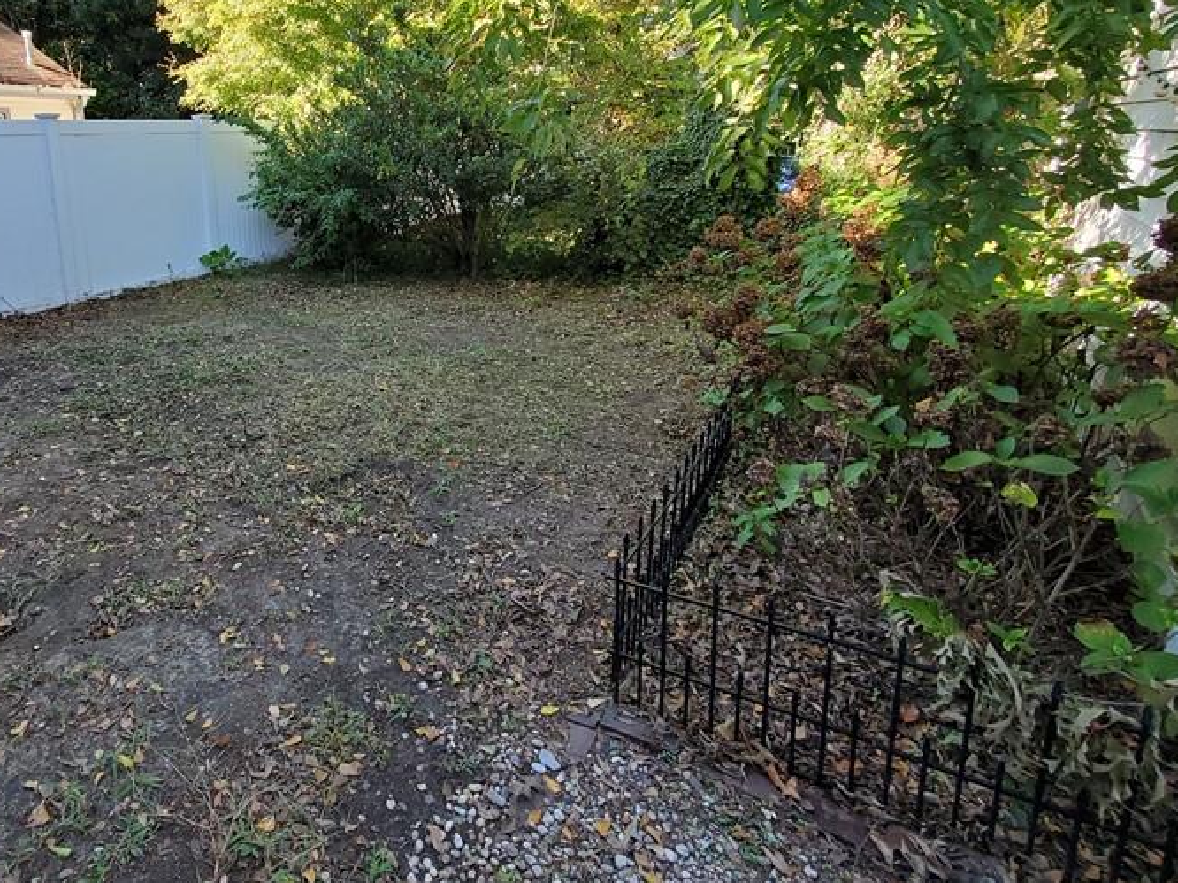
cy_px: 326
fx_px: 680
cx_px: 343
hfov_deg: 77.6
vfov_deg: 64.9
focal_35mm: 20
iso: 64
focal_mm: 1.8
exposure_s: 1/60
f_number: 2.2
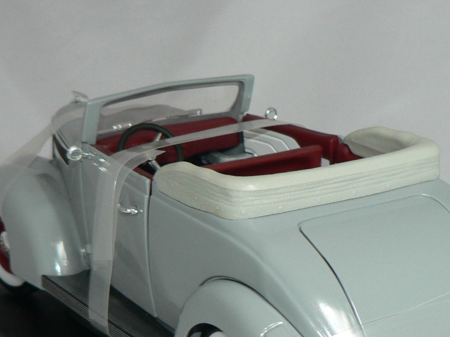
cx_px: 297
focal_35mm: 100
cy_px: 286
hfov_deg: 19.6
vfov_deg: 14.7
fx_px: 1300
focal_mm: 6.9
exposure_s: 1/60
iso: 80
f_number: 2.8
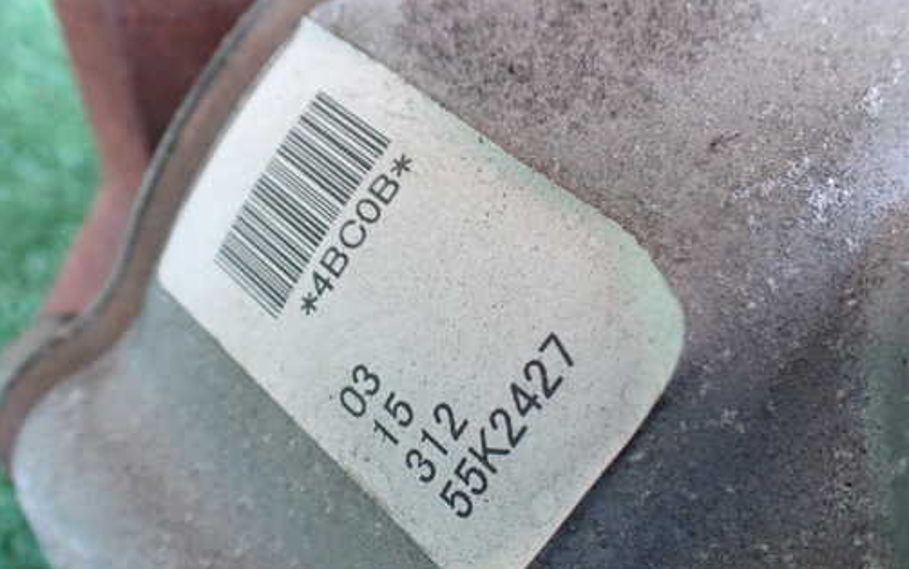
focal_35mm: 38
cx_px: 424
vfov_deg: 33.4
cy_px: 362
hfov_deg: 51.5
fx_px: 942
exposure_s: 1/100
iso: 800
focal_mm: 5.4
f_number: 2.3
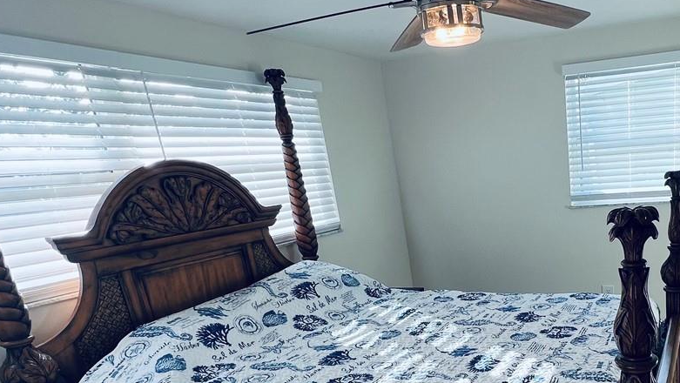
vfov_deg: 37.4
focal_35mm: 29
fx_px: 523
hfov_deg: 61.2
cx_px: 534
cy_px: 349
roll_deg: +4.7
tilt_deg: -19.4
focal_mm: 1.57
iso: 32
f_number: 1.8
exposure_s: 1/107
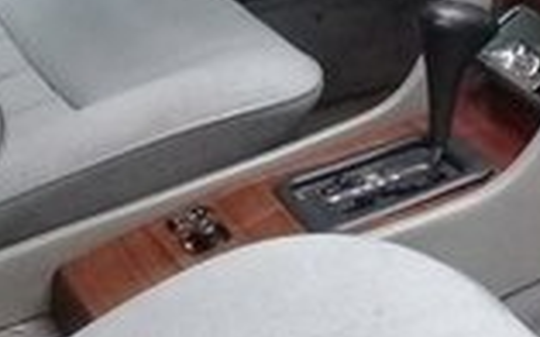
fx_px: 2030
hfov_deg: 14.9
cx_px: 516
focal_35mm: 138
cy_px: -167
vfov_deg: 9.2
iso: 250
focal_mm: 3.3
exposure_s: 1/40
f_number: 2.2
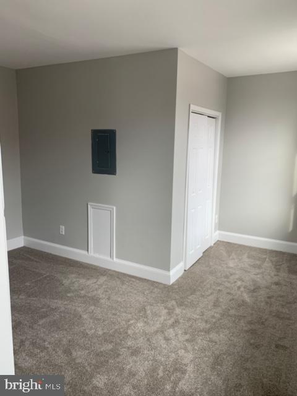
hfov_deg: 53.1
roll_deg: -1.7
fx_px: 297
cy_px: 198
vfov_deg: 67.3
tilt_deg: -9.8
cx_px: 148
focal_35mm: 26
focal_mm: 4.25
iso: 100
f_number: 1.8
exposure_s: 1/121
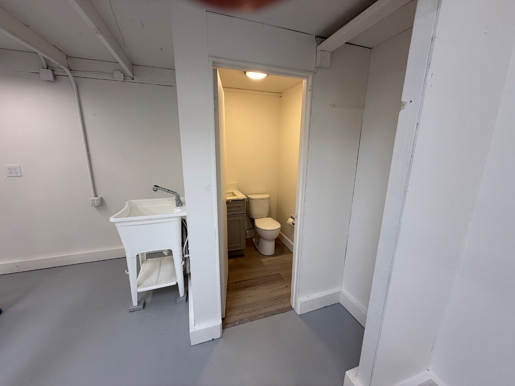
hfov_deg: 102.1
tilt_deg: -12.8
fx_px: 208
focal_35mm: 14
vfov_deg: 85.7
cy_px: 193
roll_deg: -0.8
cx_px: 258
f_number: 2.2
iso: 100
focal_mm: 2.22
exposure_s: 1/120
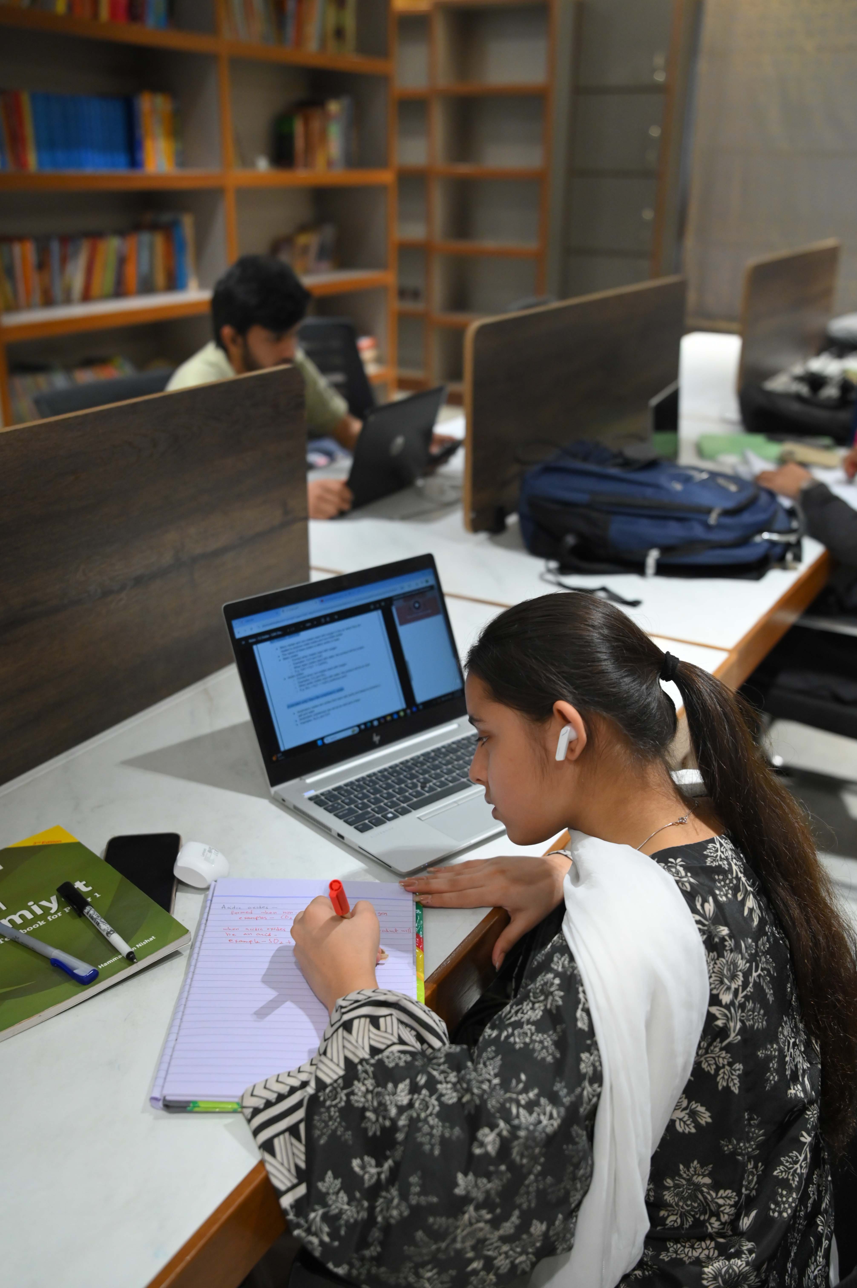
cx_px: 428
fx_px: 1251
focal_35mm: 35
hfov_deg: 37.8
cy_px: 644
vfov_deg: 54.5
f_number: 2.8
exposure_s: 1/100
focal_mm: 35
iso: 2500
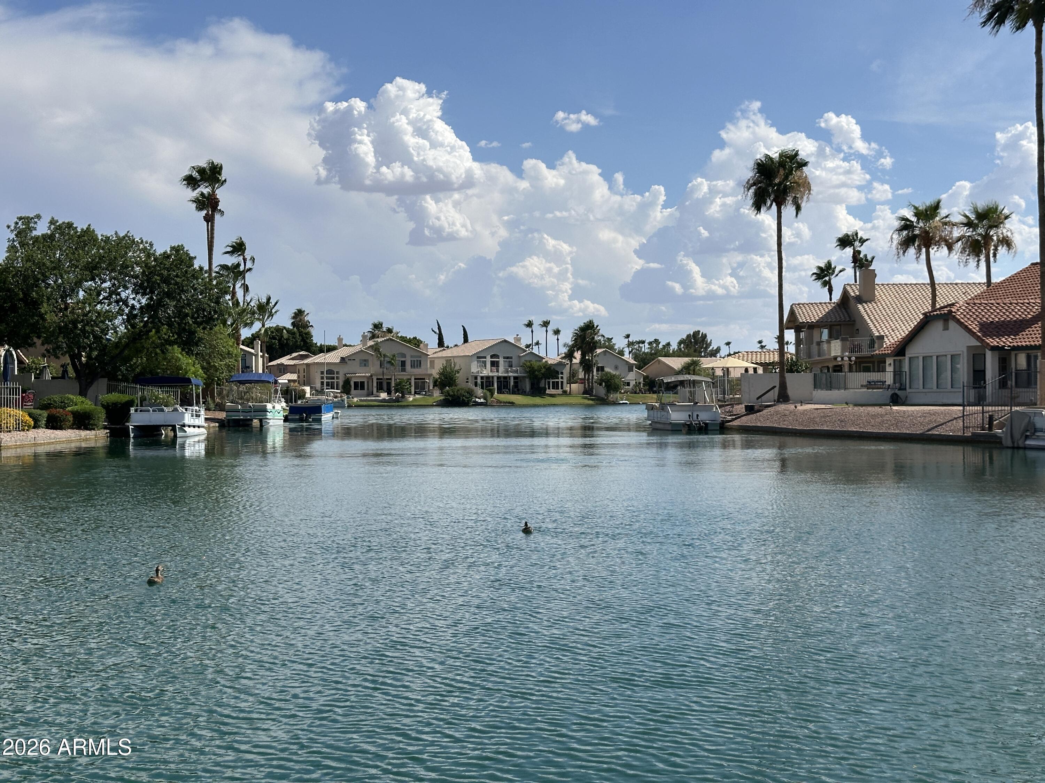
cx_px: 522
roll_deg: +0.5
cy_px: 392
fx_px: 1449
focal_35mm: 48
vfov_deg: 30.3
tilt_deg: +0.1
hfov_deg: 39.7
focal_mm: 6.86
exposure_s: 1/7092
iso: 64
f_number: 1.78
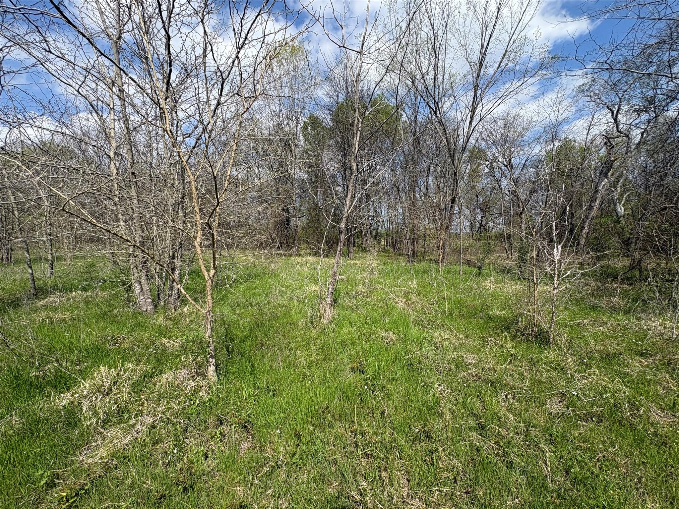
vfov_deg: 85.7
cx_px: 340
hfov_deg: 102.1
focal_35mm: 14
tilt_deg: -3.0
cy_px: 254
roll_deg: -0.4
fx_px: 275
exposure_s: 1/1477
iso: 40
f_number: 2.2
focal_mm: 2.22
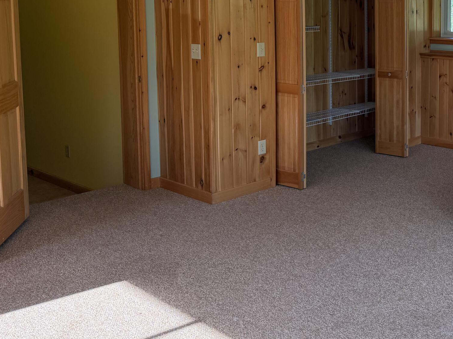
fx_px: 628
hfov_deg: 35.9
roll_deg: -0.1
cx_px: 450
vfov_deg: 29.4
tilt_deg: -5.6
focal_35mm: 48
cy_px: 53
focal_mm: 6.76
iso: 80
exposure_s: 1/179
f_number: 1.78
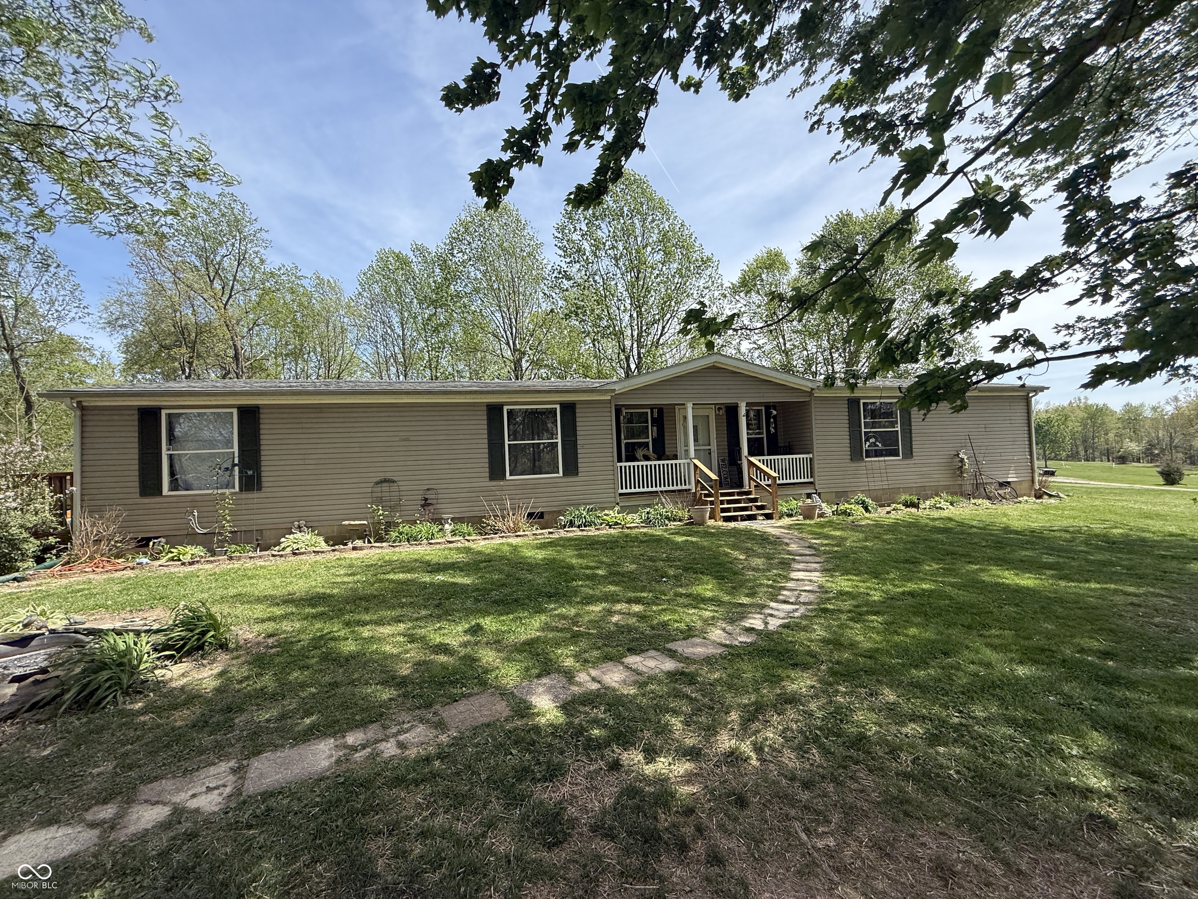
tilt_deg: +1.9
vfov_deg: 85.7
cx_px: 599
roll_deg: +2.2
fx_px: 485
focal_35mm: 14
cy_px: 450
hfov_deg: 102.1
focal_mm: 2.22
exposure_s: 1/864
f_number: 2.2
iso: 64
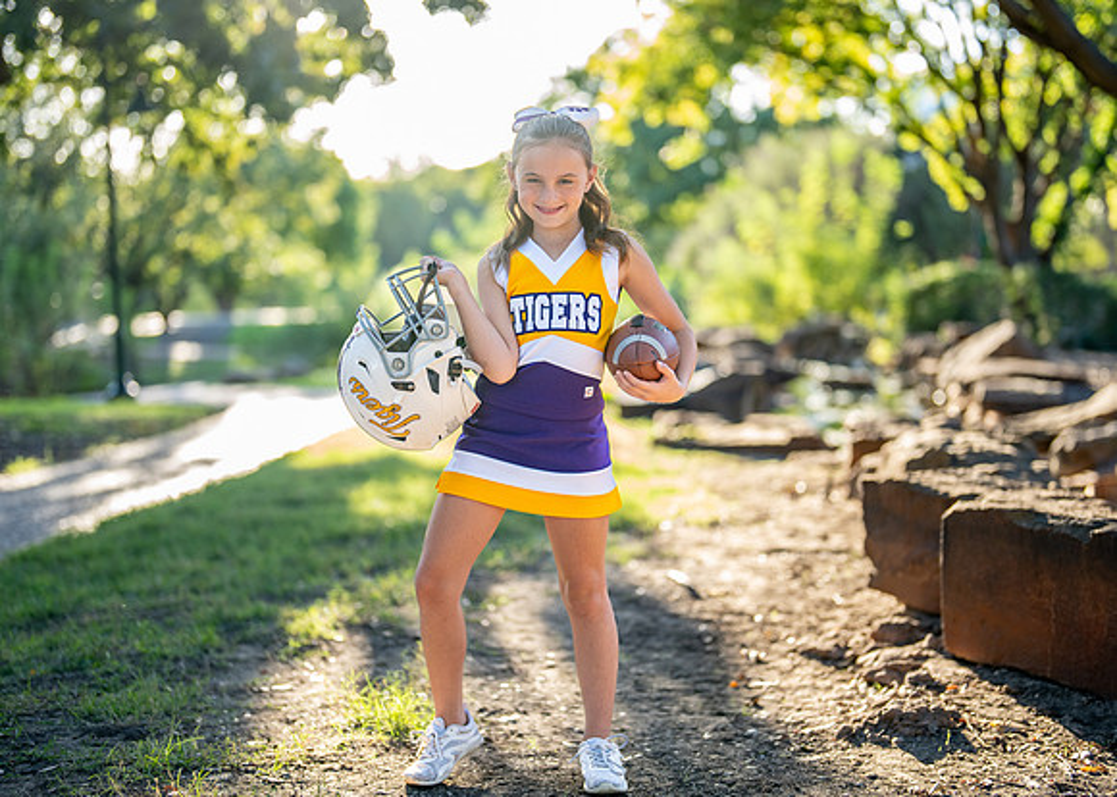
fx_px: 1789
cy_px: 398
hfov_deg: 34.7
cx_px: 560
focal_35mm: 56
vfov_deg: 25.1
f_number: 1.2
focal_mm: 50
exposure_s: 1/1000
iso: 250
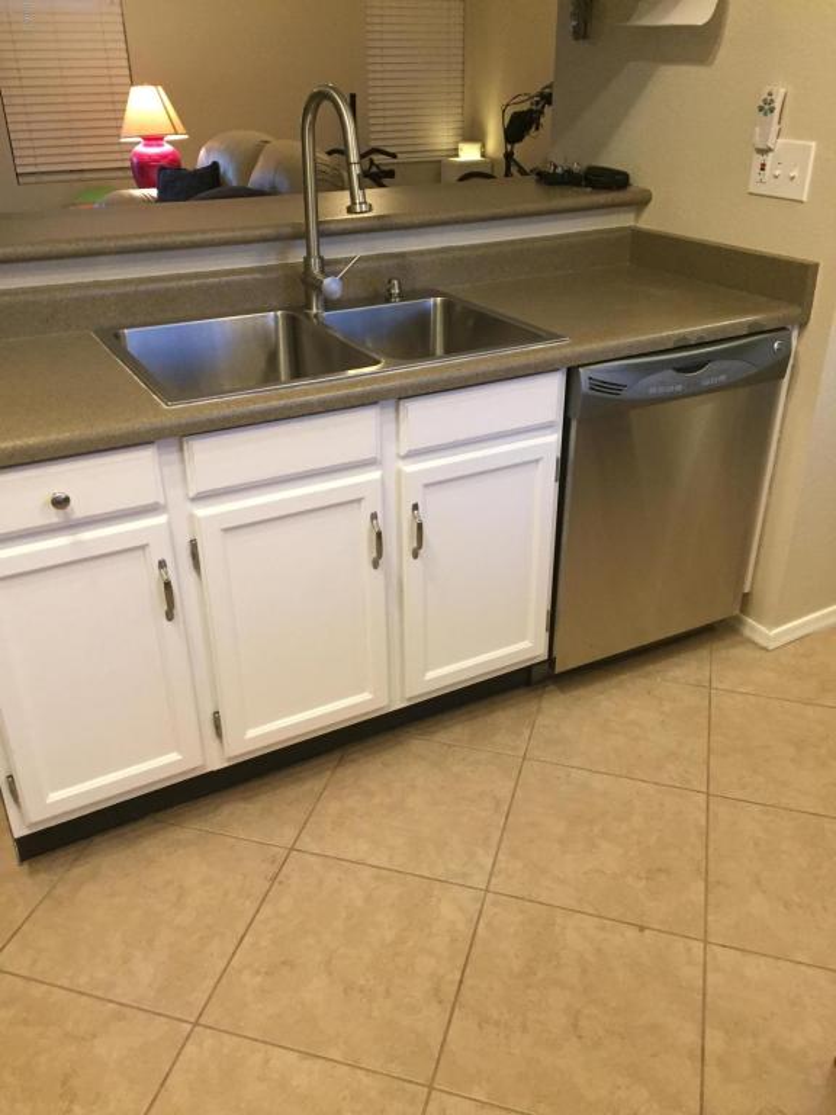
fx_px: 934
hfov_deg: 48.2
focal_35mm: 29
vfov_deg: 61.7
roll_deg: +1.0
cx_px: 418
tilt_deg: -27.5
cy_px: 558
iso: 160
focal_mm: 4.15
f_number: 2.2
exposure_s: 1/30
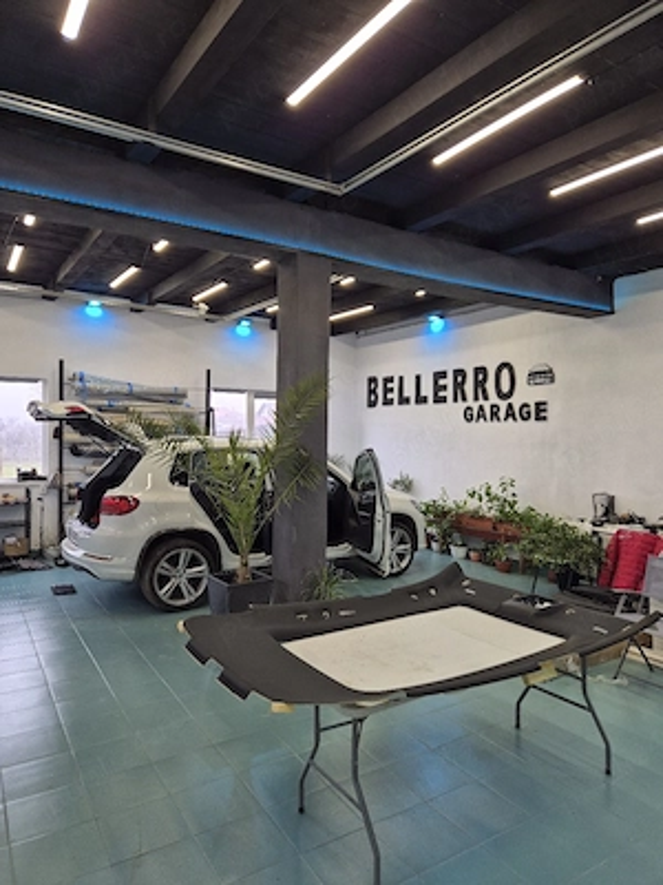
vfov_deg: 73.9
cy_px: 442
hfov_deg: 58.9
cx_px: 332
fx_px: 587
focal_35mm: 23
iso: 50
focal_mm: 5.4
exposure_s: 1/100
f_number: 1.8
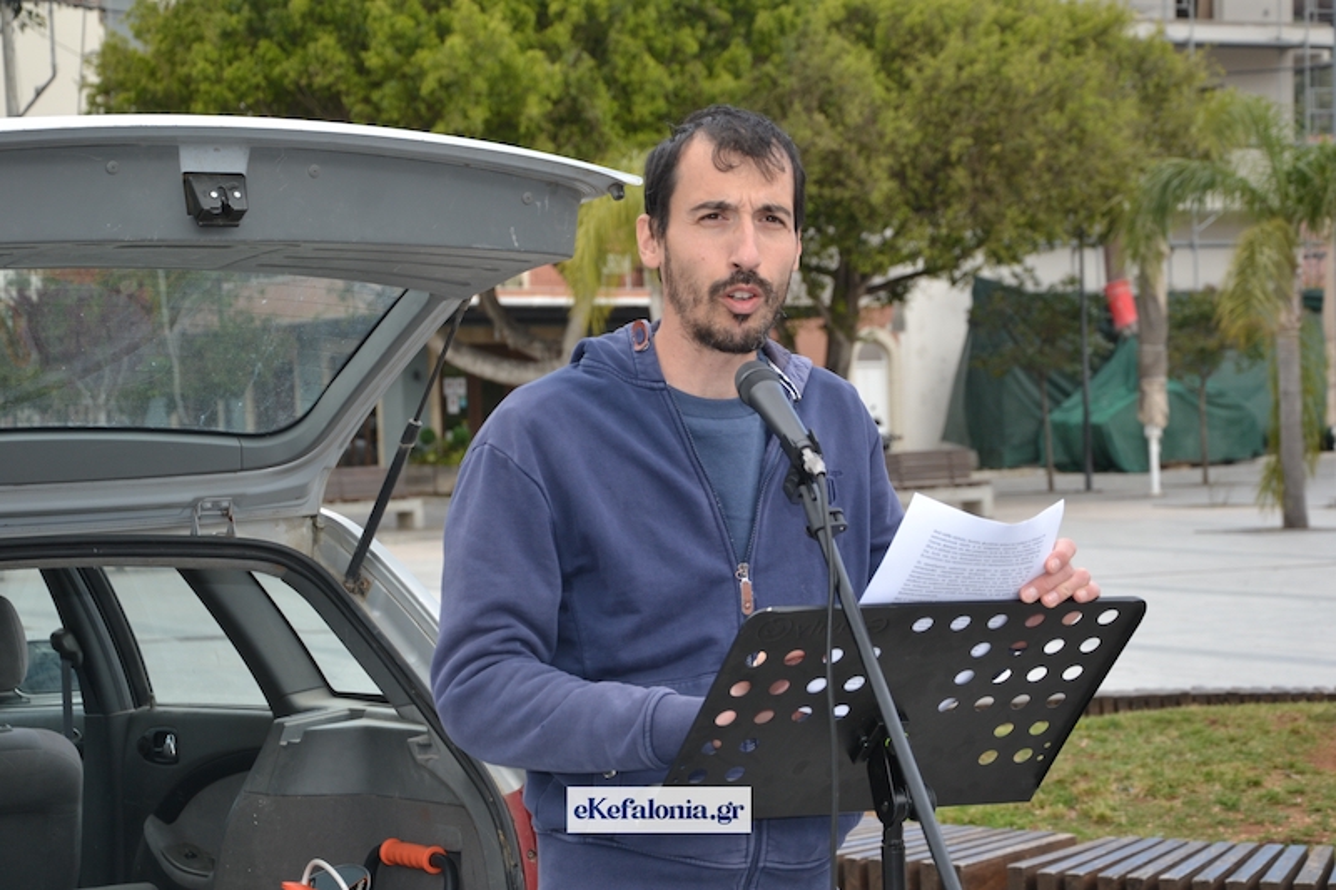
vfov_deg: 14.7
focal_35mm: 93
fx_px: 3450
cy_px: 445
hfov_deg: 21.9
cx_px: 668
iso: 180
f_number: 5.6
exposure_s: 1/125
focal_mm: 62
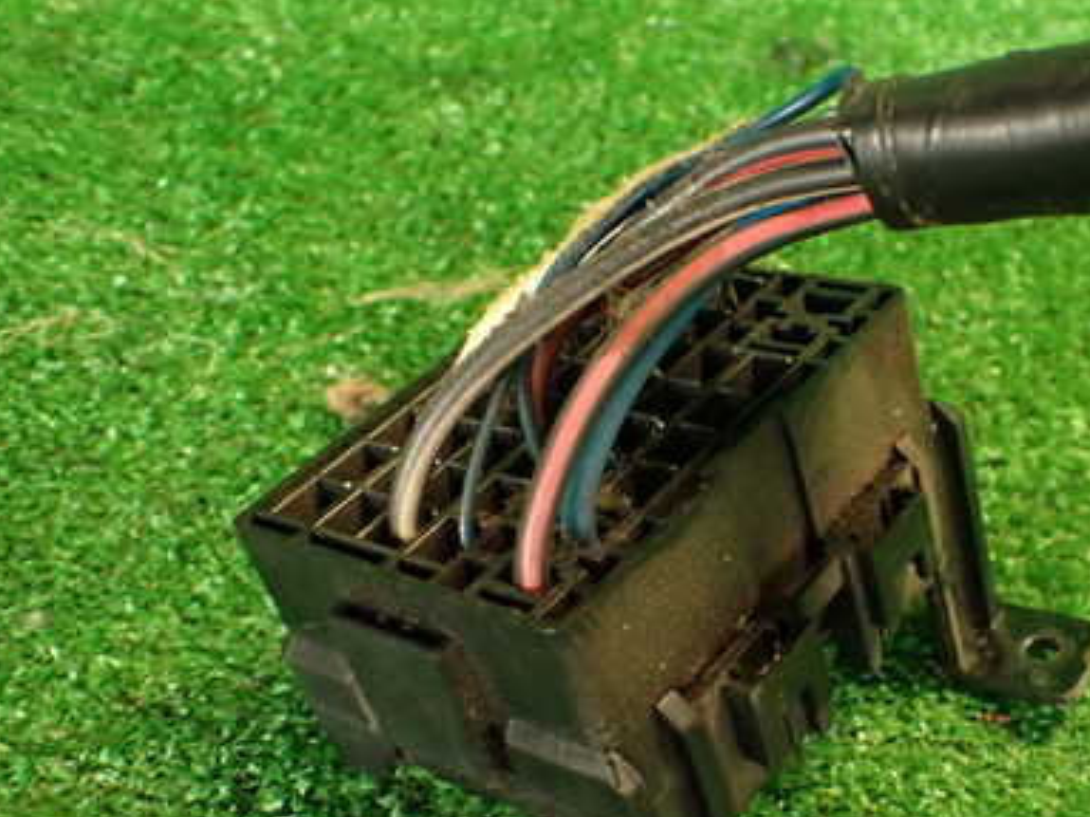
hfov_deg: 39.4
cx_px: 817
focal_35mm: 47
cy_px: 541
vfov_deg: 30.6
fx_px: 1479
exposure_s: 1/30
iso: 500
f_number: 2.3
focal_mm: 5.4
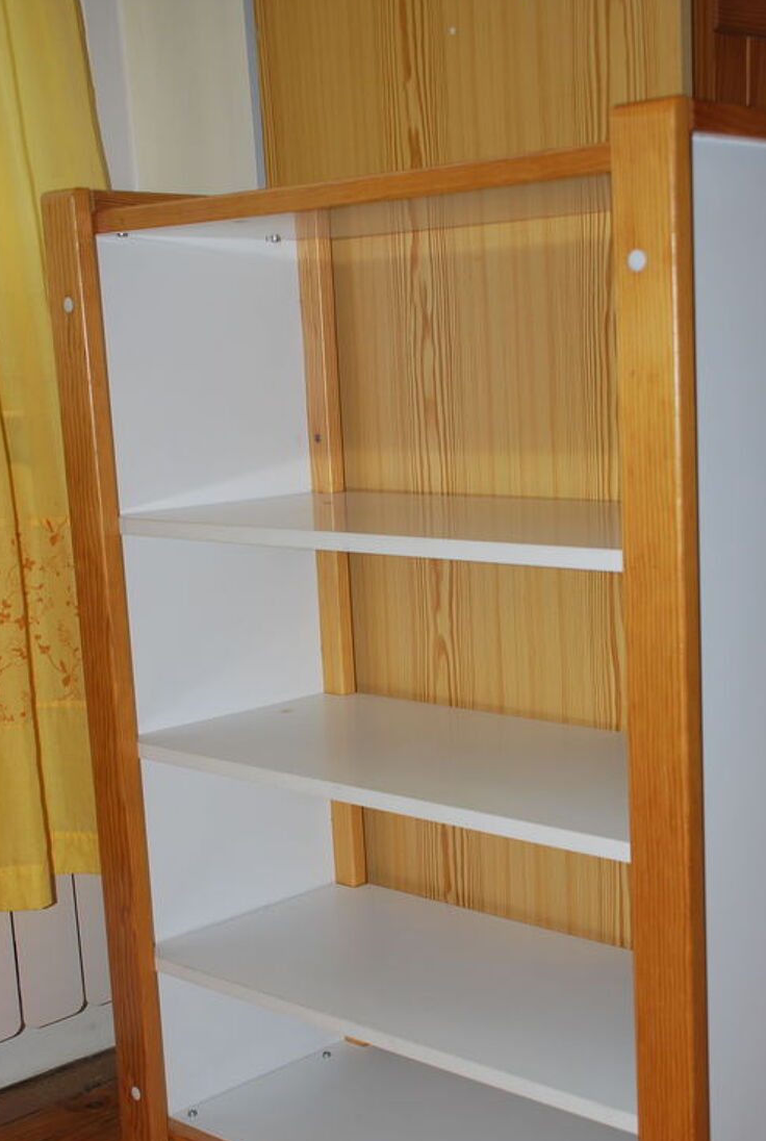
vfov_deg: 37.3
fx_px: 1683
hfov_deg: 25.5
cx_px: 510
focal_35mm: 53
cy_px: 699
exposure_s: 1/60
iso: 200
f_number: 4
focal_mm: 26
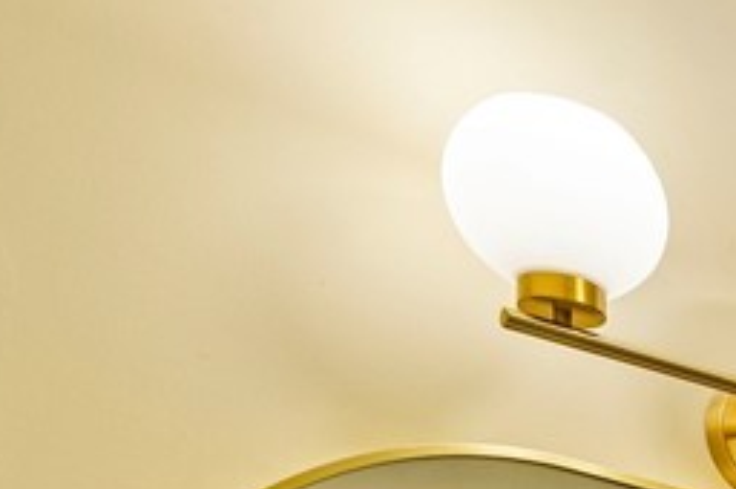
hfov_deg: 18.7
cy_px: 943
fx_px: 1406
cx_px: 1472
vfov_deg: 15.9
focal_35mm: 69
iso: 400
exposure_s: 1/15
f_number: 8
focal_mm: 16.2
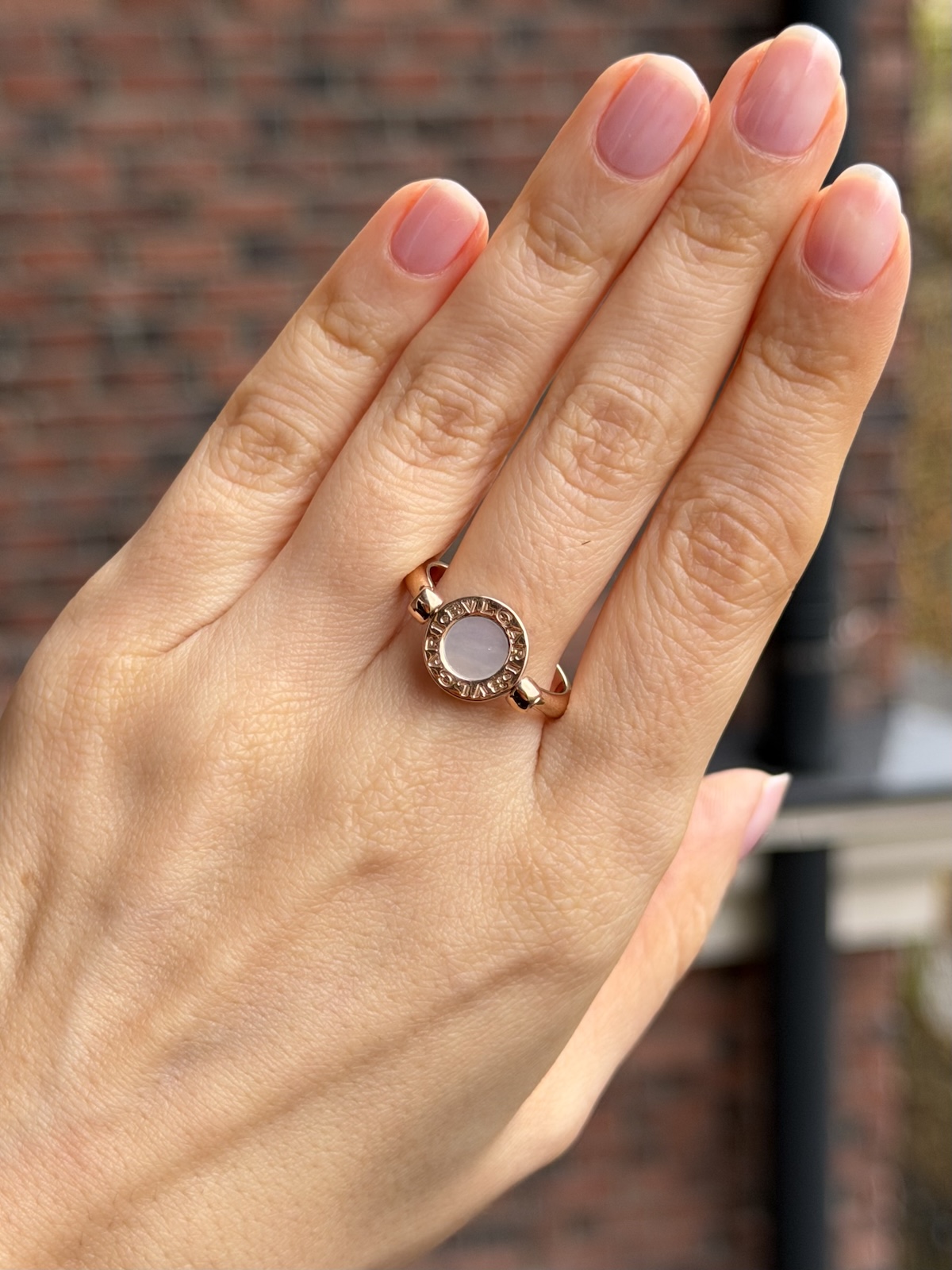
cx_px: 476
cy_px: 635
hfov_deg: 30.3
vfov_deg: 39.7
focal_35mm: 48
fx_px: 1760
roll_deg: -1.4
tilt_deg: -14.7
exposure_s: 1/169
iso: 64
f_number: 1.78
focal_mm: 6.76
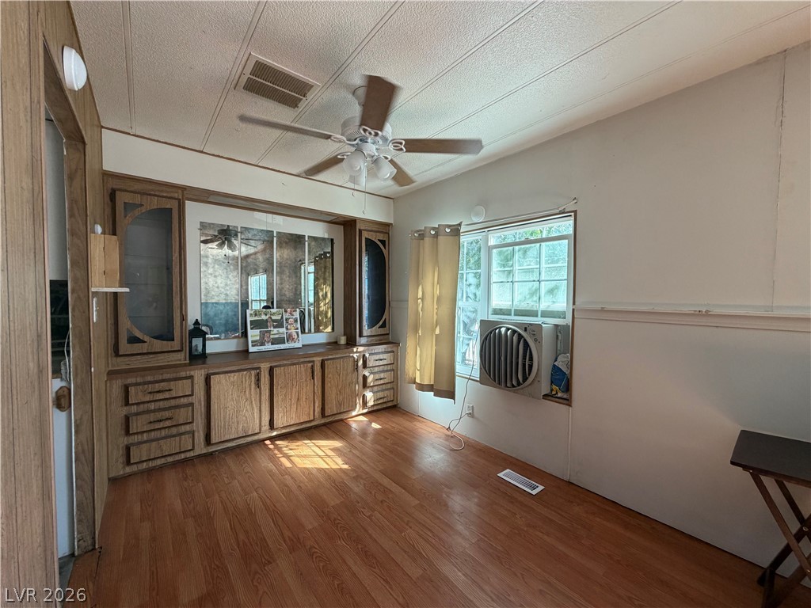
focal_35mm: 14
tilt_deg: -1.4
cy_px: 304
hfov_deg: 102.1
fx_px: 328
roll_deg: -1.2
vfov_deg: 85.7
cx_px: 406
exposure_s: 1/121
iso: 160
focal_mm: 2.22
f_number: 2.2
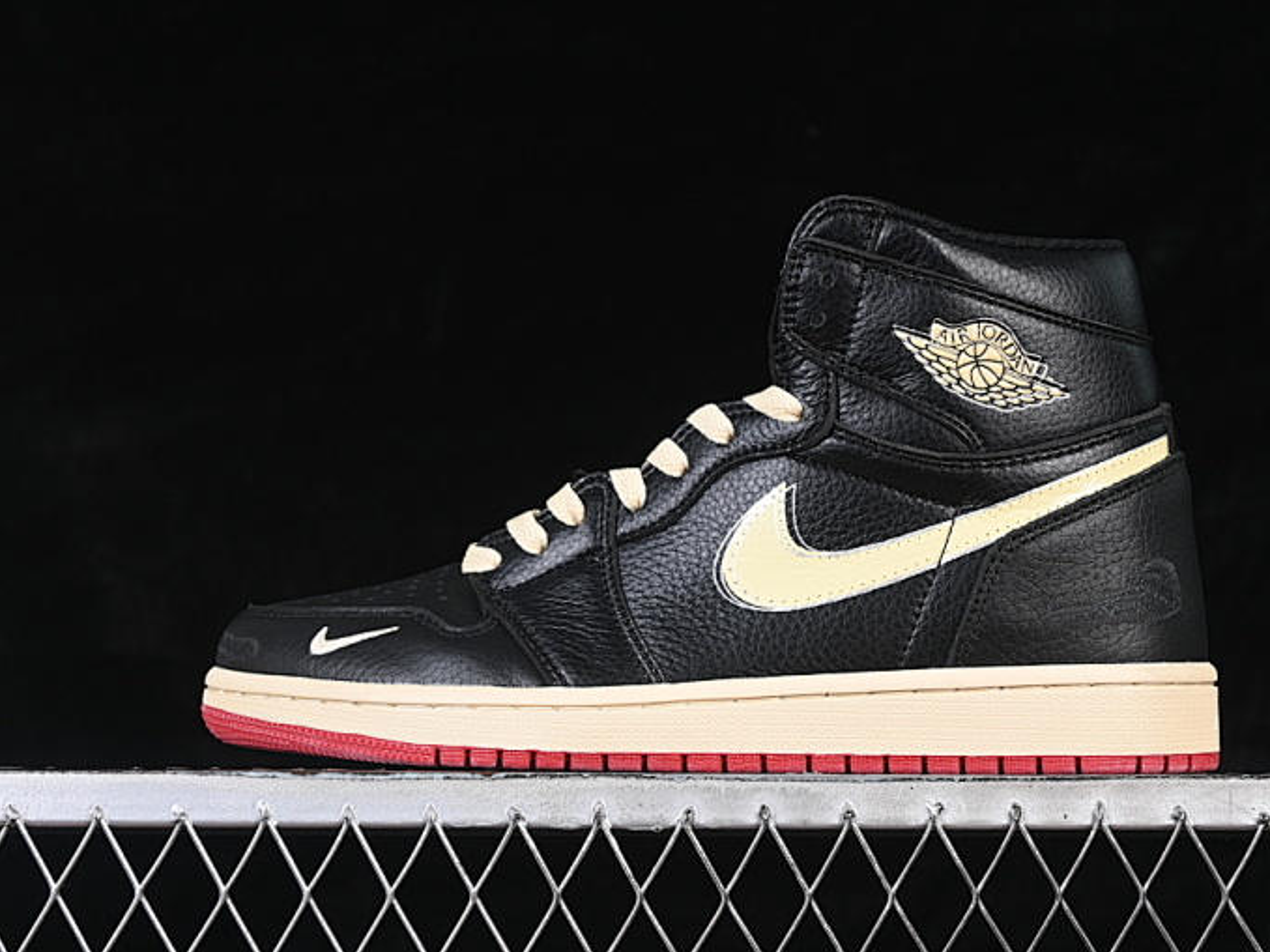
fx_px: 3118
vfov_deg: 17.4
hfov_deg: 23.0
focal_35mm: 85
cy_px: 465
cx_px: 716
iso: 160
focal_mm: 50
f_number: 6.3
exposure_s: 1/60
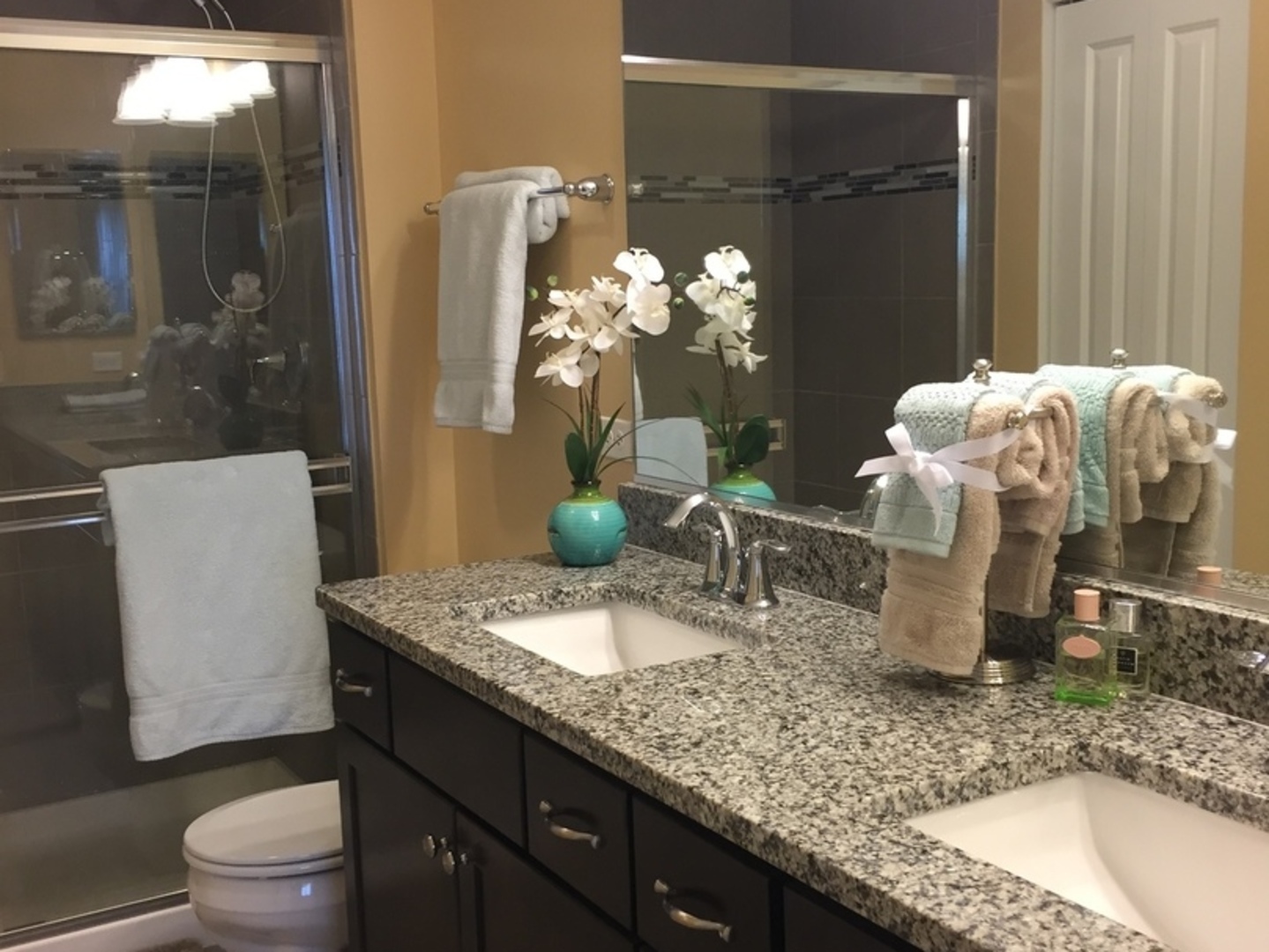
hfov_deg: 61.6
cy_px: 476
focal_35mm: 29
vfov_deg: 48.2
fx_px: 1063
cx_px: 634
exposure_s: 1/30
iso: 64
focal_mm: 4.15
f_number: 2.2
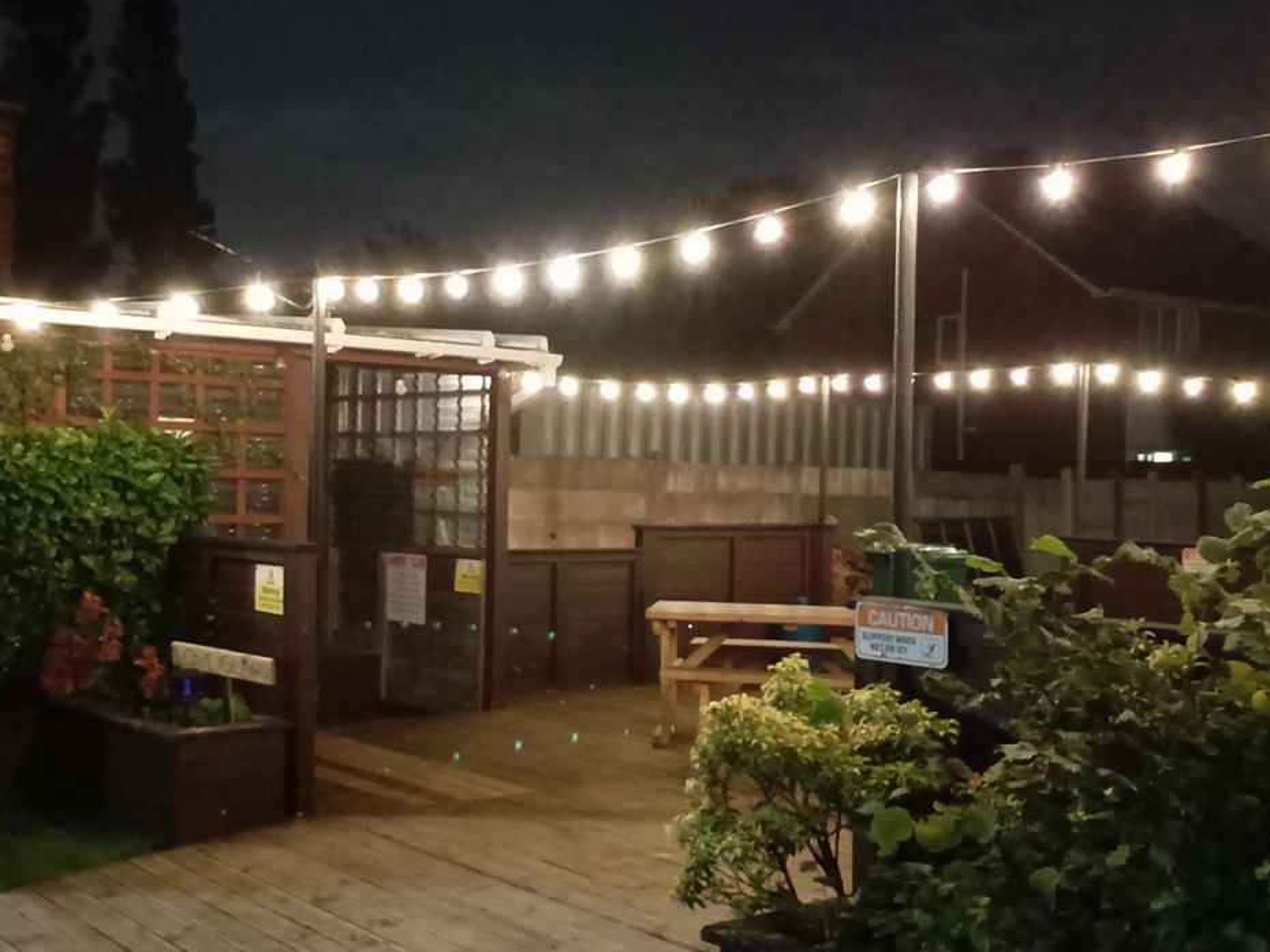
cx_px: 535
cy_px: 481
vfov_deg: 33.6
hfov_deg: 43.7
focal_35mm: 43
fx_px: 1577
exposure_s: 1/12.5
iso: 3258
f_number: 1.8
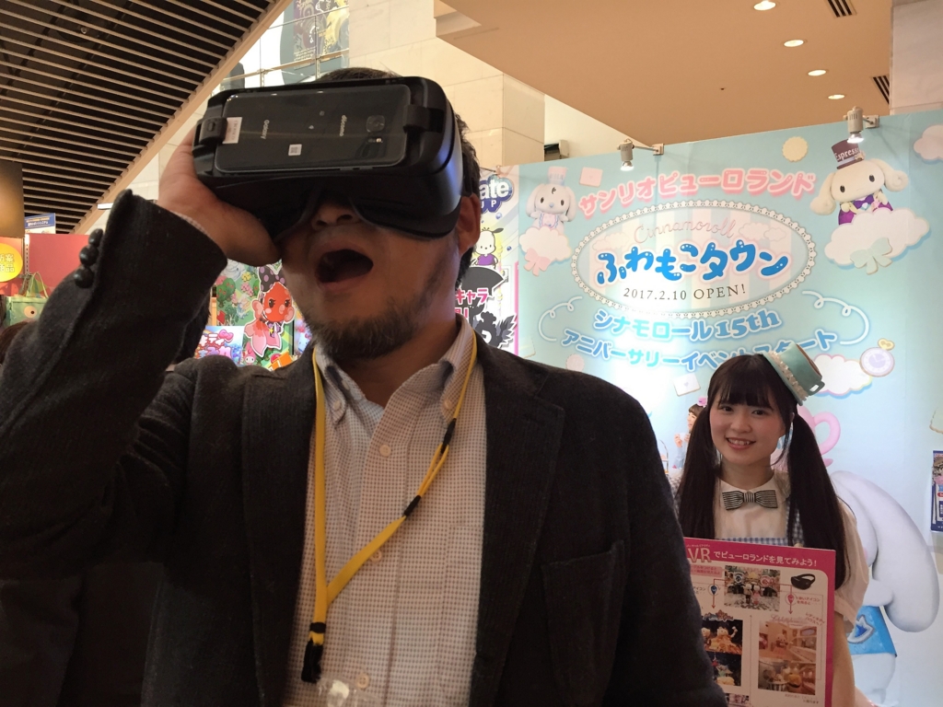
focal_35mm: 29
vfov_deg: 48.2
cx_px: 472
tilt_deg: -1.6
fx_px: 790
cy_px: 354
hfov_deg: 61.7
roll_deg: -1.1
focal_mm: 4.15
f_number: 2.2
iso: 125
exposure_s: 1/30
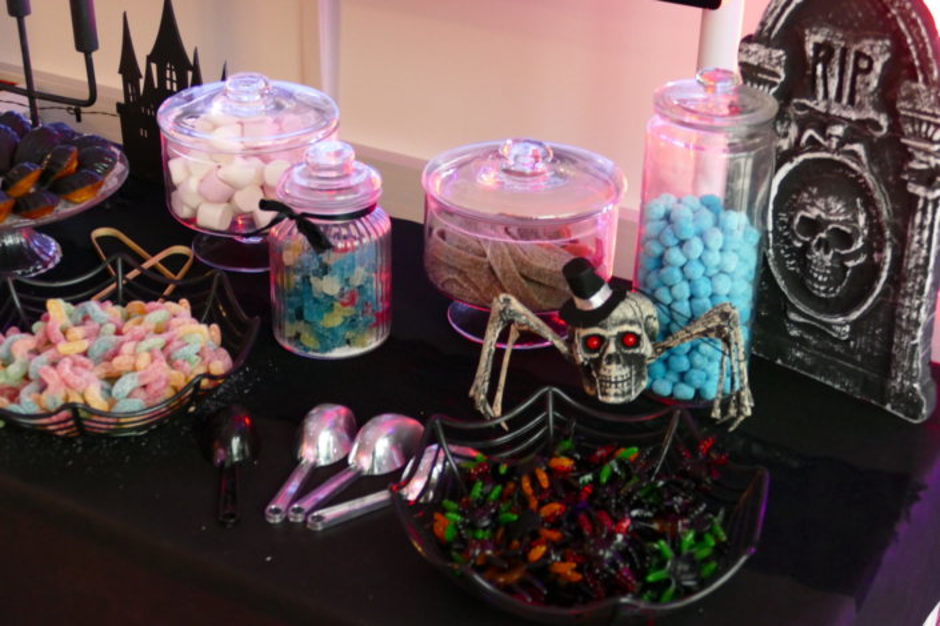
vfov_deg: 23.4
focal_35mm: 58
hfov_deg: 34.5
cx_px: 470
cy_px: 313
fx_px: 1514
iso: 1600
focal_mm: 21.01
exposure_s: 1/5
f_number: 3.5
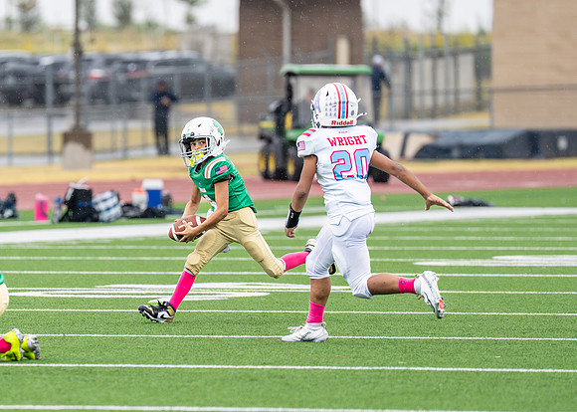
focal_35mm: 453
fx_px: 7417
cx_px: 171
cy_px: 206
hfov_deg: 4.5
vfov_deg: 3.2
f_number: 2.8
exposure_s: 1/1000
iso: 400
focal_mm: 200
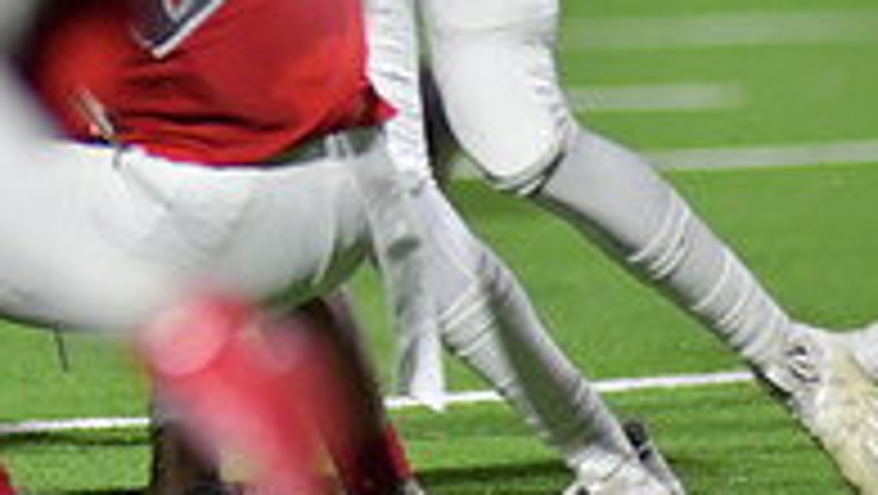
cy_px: -155
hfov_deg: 2.3
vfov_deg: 1.3
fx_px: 21736
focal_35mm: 933
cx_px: 108
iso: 4500
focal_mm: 300
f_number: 3.2
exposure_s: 1/1250
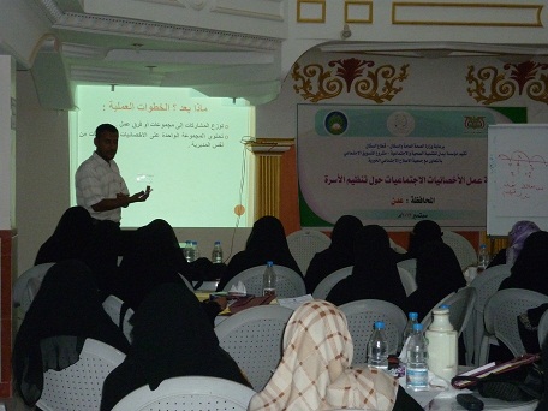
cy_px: 206
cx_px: 274
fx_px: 1092
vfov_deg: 21.3
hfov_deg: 28.2
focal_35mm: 69
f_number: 3.9
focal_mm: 11.4
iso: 500
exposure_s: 1/80
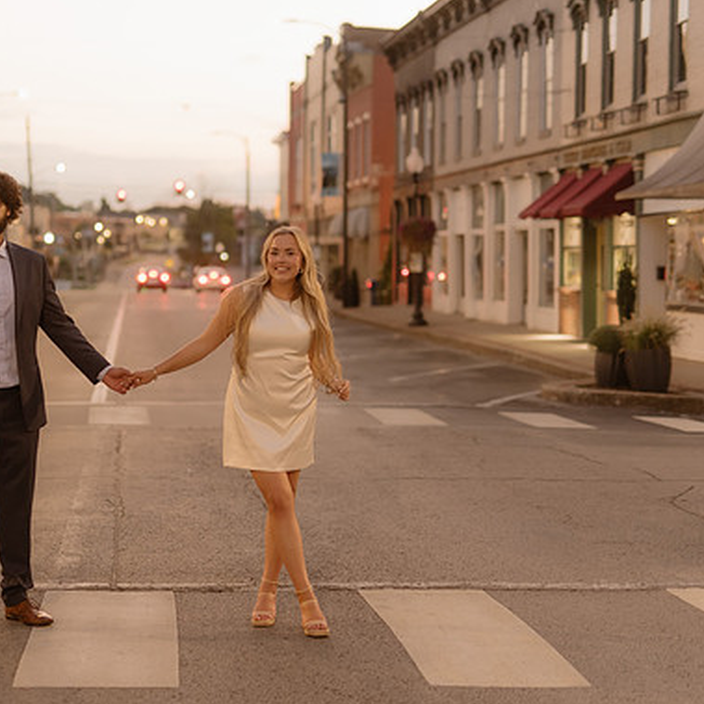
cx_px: 185
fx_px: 1611
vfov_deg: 24.7
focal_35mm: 70
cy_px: 349
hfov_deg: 24.4
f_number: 1.4
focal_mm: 50
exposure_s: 1/160
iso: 800
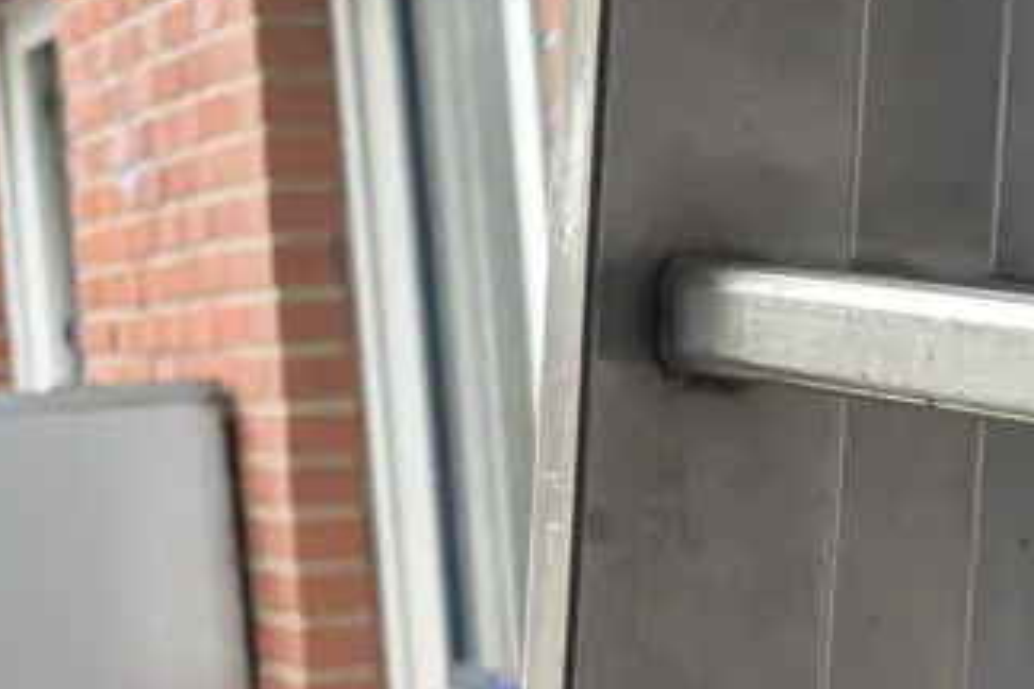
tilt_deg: -5.3
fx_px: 4595
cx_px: 1551
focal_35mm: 160
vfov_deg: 8.5
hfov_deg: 12.2
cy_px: 667
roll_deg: +4.2
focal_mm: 5.96
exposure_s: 1/122
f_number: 1.6
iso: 80
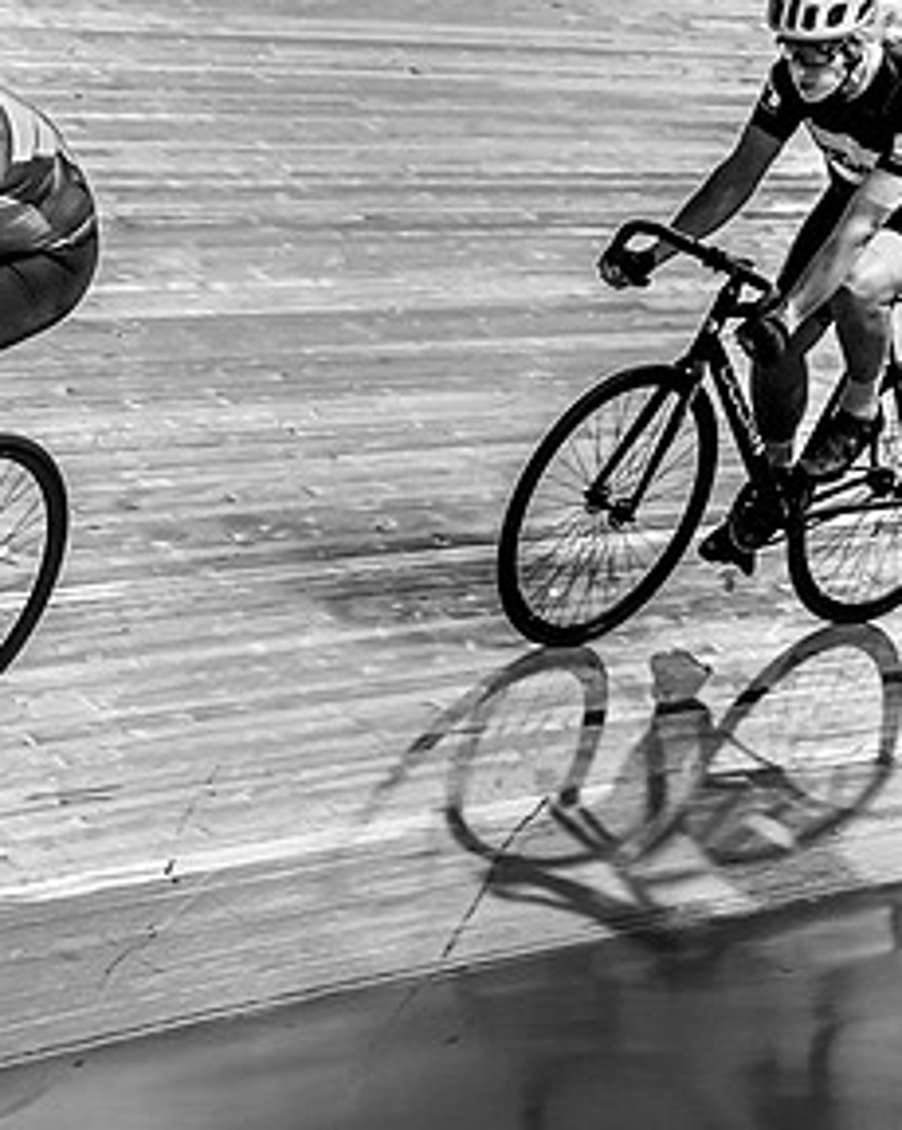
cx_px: -243
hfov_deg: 8.0
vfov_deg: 10.1
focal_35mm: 191
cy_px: 461
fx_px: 6380
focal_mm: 70
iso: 2500
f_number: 3.5
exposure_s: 1/800
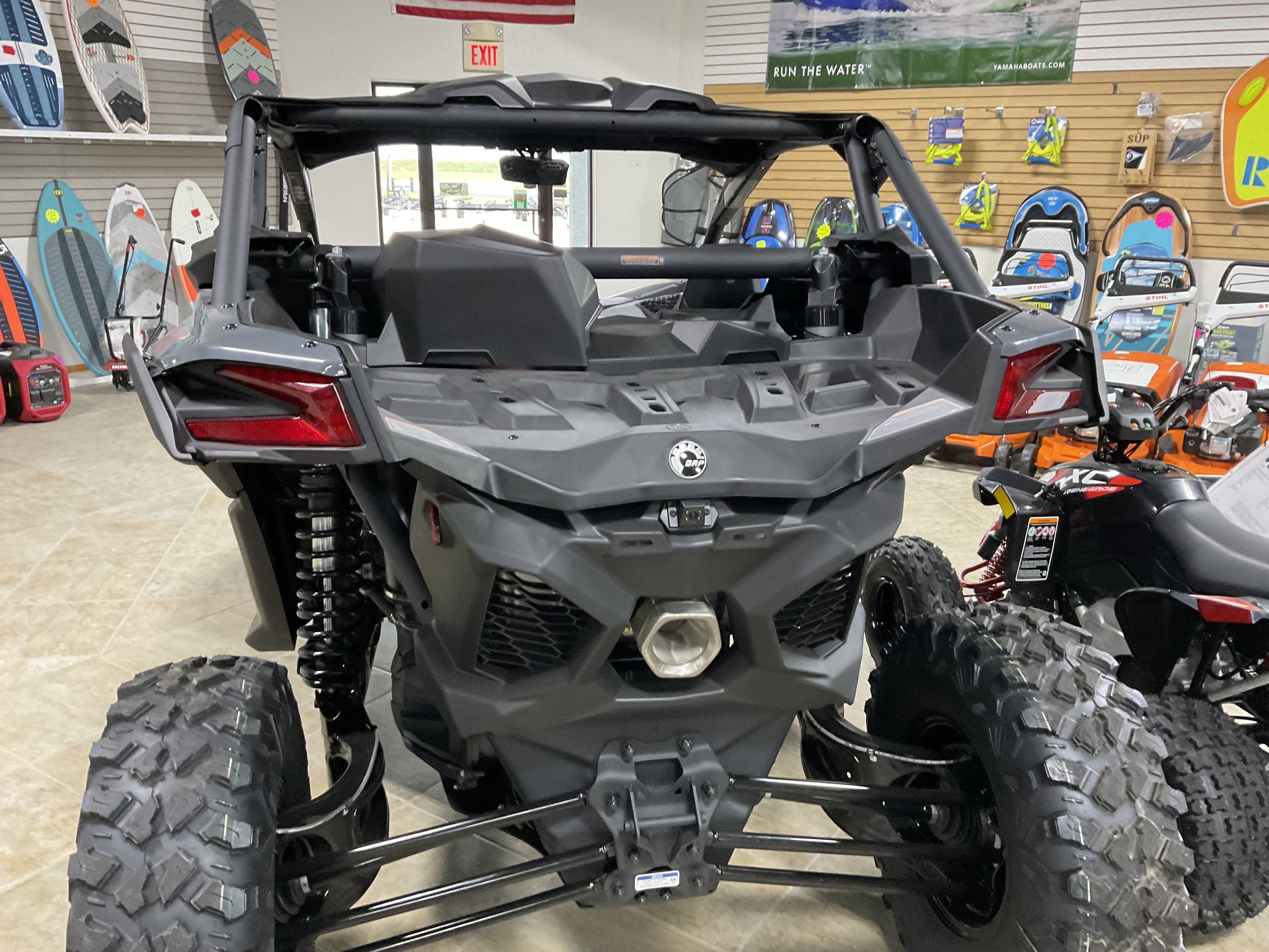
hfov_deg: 61.7
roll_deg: -2.0
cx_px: 634
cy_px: 476
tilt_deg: -17.3
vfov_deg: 48.2
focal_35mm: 29
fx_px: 1063
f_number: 1.8
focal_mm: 3
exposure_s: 1/60
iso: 250
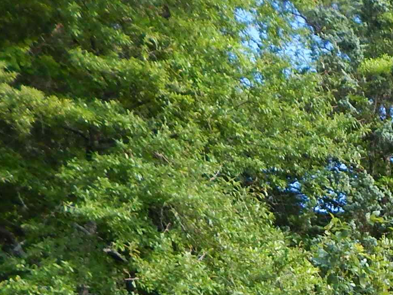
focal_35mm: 70
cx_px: 624
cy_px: 434
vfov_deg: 18.7
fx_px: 795
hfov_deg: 21.9
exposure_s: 1/400
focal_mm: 4
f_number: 3
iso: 125
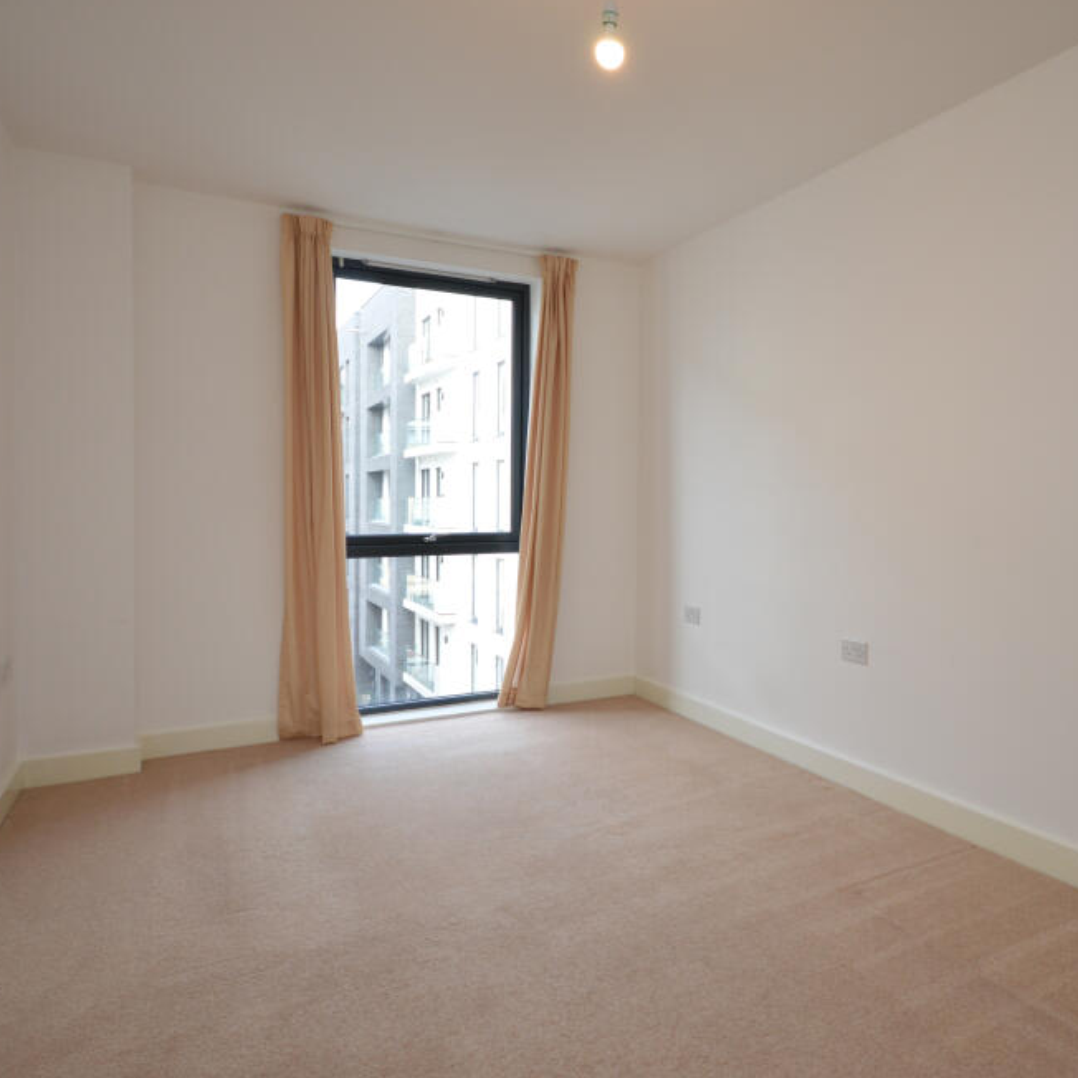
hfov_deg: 63.9
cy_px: 517
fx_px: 846
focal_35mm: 24
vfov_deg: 65.0
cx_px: 689
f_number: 5.6
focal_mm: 12
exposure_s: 1/40
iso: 200
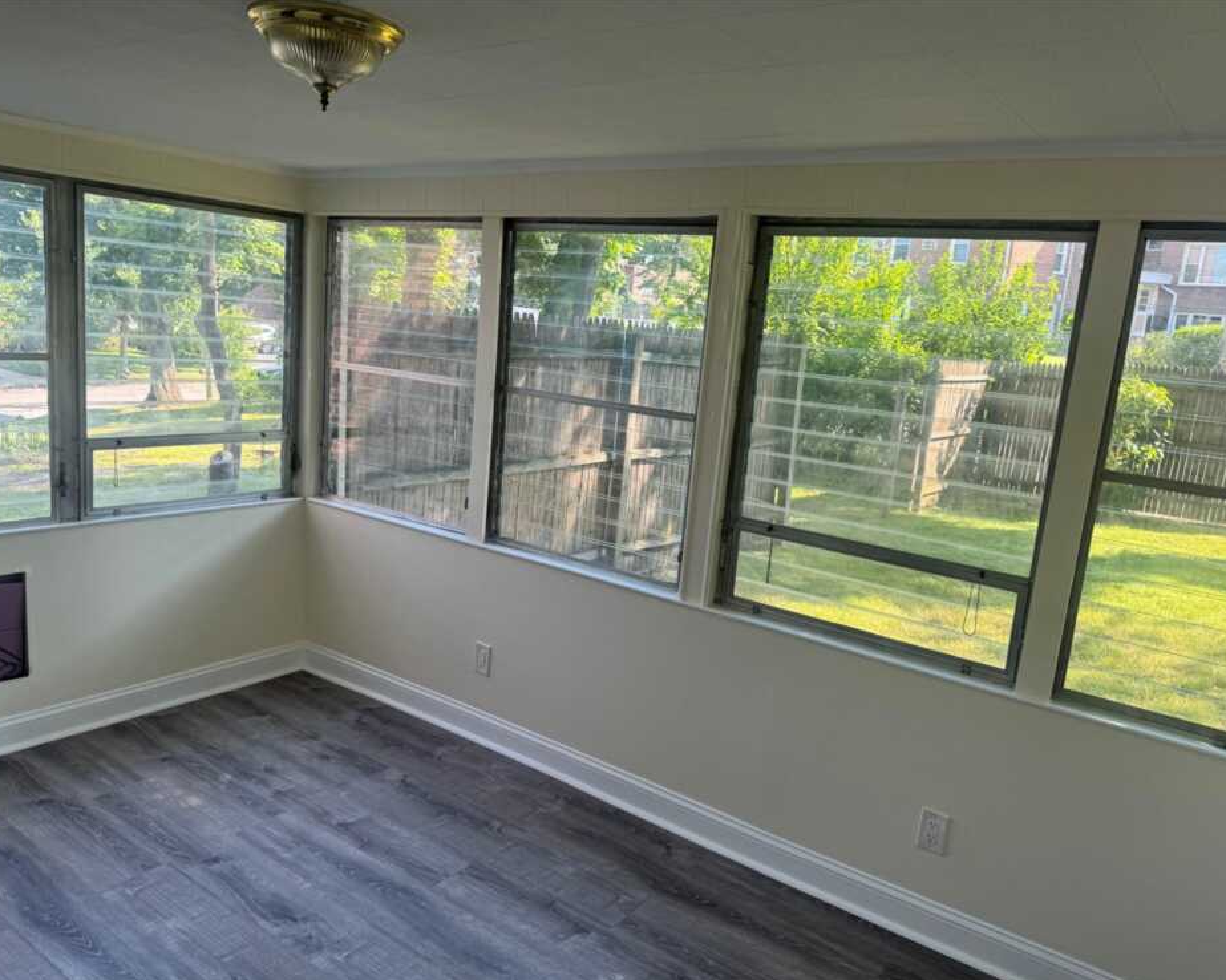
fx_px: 943
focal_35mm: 26
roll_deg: -4.8
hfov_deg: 66.0
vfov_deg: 54.9
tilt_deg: -10.8
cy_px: 507
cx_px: 624
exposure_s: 1/334
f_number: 1.78
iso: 80
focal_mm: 6.76
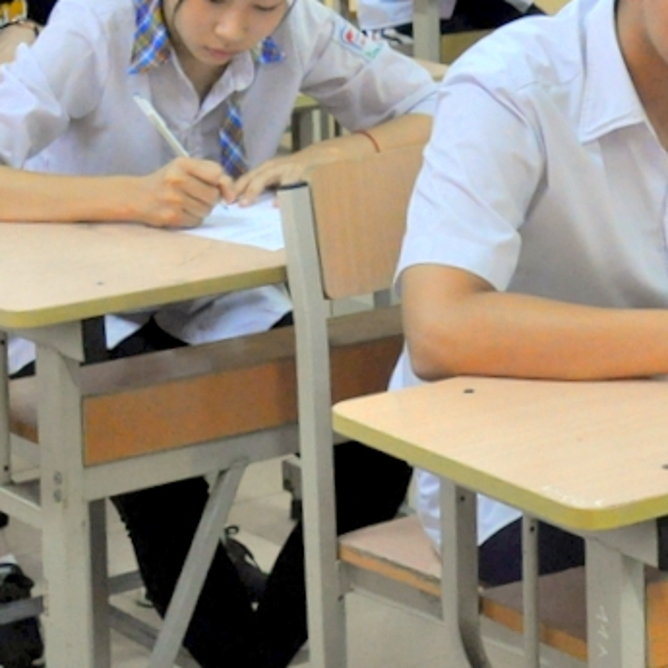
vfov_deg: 12.9
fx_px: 2904
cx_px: 786
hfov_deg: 12.8
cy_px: -59
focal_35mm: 133
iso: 1600
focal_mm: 30
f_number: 4.2
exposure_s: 1/50
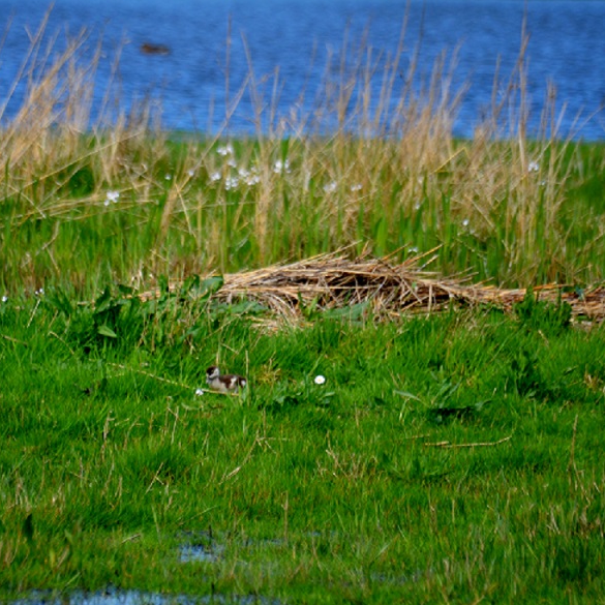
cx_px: 251
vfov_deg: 3.0
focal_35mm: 579
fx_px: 11449
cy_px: 303
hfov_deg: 3.0
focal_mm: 300
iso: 400
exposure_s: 1/1250
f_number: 5.6
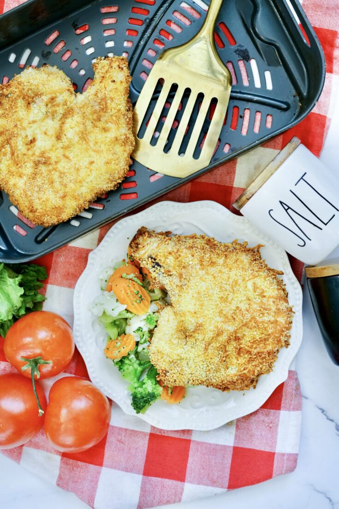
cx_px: 170
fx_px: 706
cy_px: 254
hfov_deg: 27.0
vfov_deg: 39.6
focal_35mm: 50
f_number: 4
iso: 1250
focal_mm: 50
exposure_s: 1/60
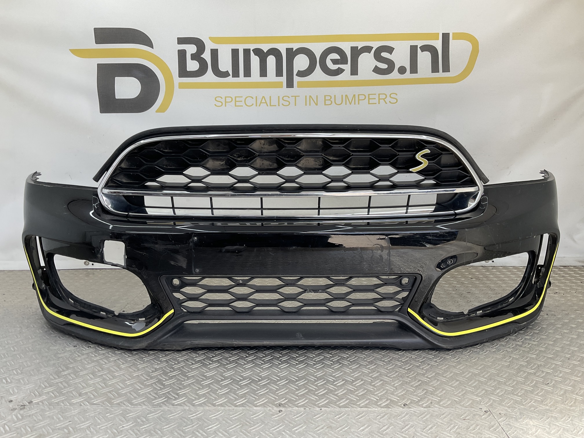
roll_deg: -0.6
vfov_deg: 48.2
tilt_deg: -9.5
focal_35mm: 29
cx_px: 292
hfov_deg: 61.7
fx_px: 489
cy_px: 219
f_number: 1.8
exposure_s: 1/141
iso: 16
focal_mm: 3
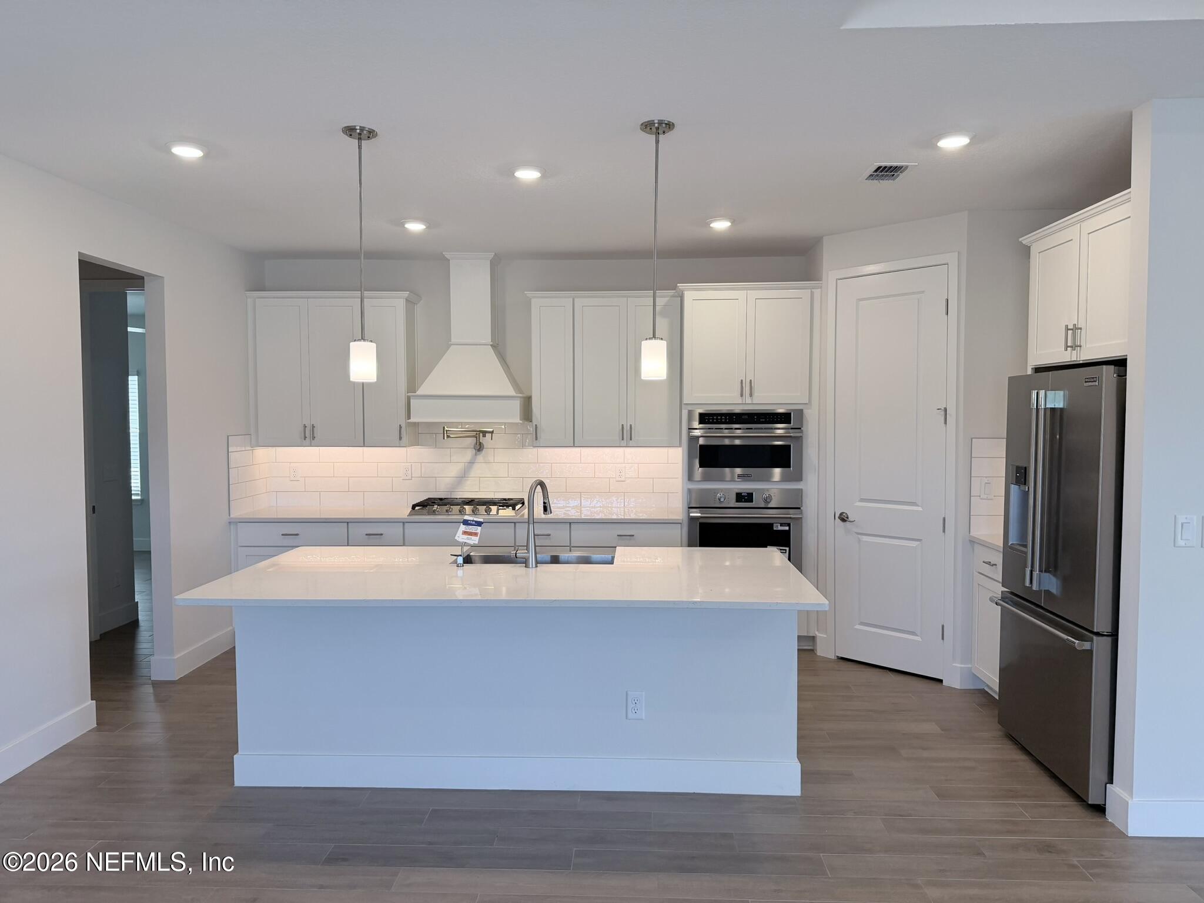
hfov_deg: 71.6
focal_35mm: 24
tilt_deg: -1.1
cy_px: 452
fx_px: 835
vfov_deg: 56.8
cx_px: 602
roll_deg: -0.1
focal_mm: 6.76
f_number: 1.78
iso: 160
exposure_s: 1/218
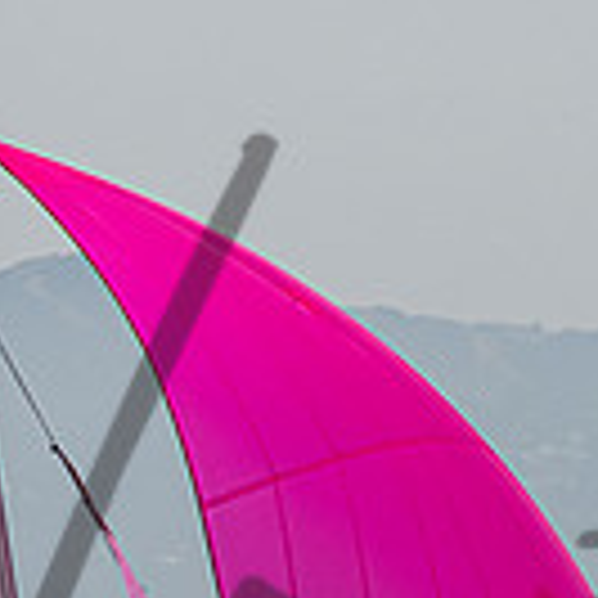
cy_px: 630
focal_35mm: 1097
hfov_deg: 1.6
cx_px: 263
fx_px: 21441
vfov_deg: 1.6
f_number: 8
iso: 320
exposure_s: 1/2000
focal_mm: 260
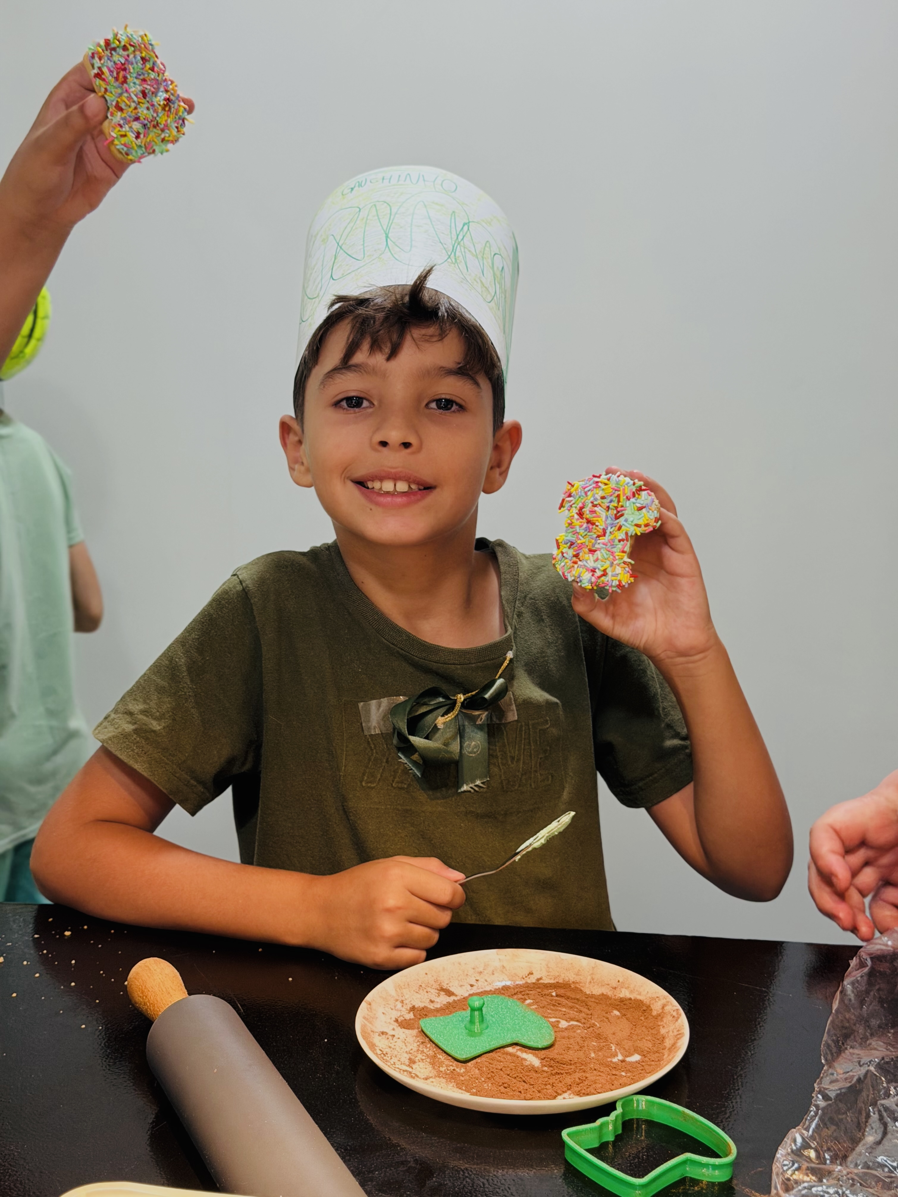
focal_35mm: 48
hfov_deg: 30.3
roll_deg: +0.4
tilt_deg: -11.9
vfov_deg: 39.7
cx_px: 449
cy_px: 598
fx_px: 1660
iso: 200
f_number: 1.78
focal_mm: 6.76
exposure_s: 1/60
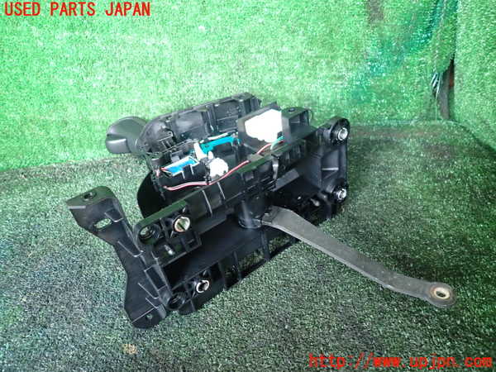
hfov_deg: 69.4
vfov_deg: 54.9
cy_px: 186
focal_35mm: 25
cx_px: 248
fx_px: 358
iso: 640
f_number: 2
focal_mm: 4.5
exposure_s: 1/30
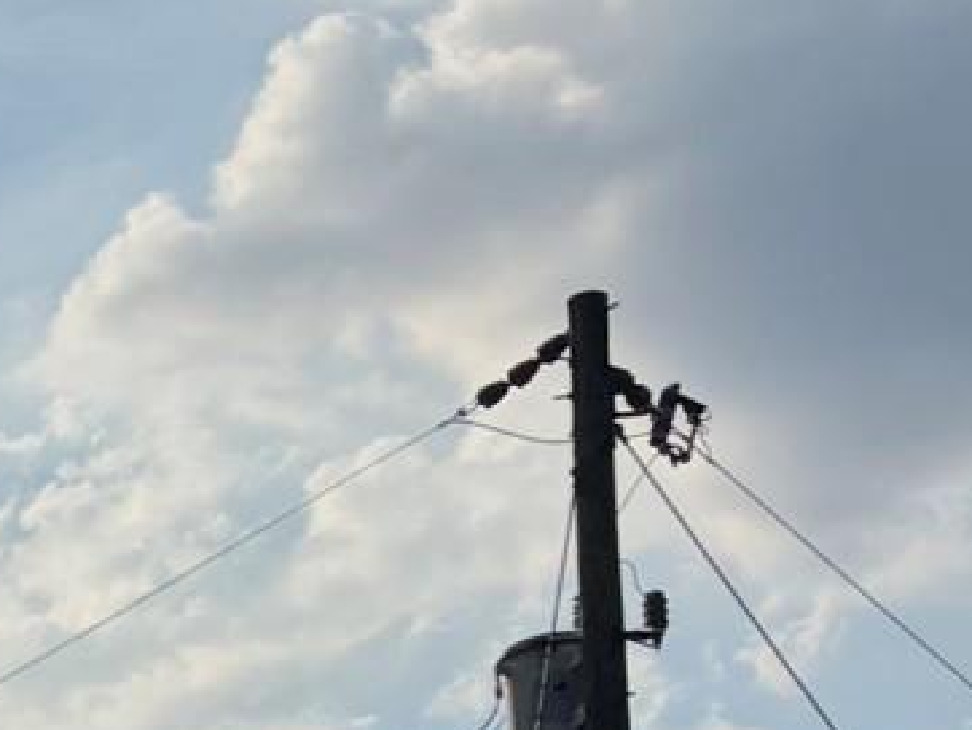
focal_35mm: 147
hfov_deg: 10.6
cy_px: 1669
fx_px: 4130
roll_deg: +2.6
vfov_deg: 9.2
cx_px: -1673
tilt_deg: +2.8
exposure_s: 1/11905
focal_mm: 5.96
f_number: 1.6
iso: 50
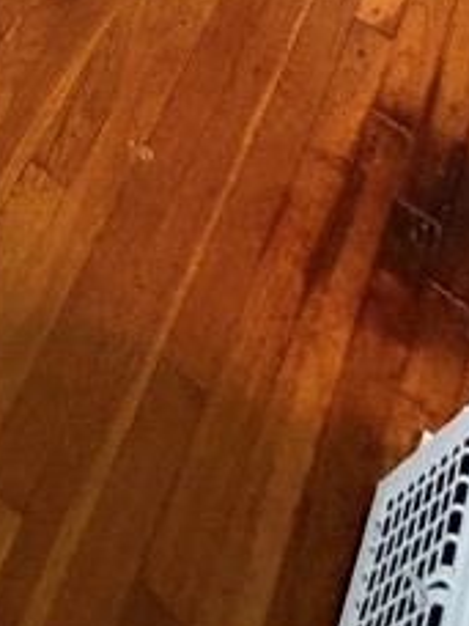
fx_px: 1138
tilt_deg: -28.2
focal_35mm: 63
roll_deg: -0.8
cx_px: -261
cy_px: -610
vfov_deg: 19.2
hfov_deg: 19.8
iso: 500
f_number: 2.2
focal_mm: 2.22
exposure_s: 1/60
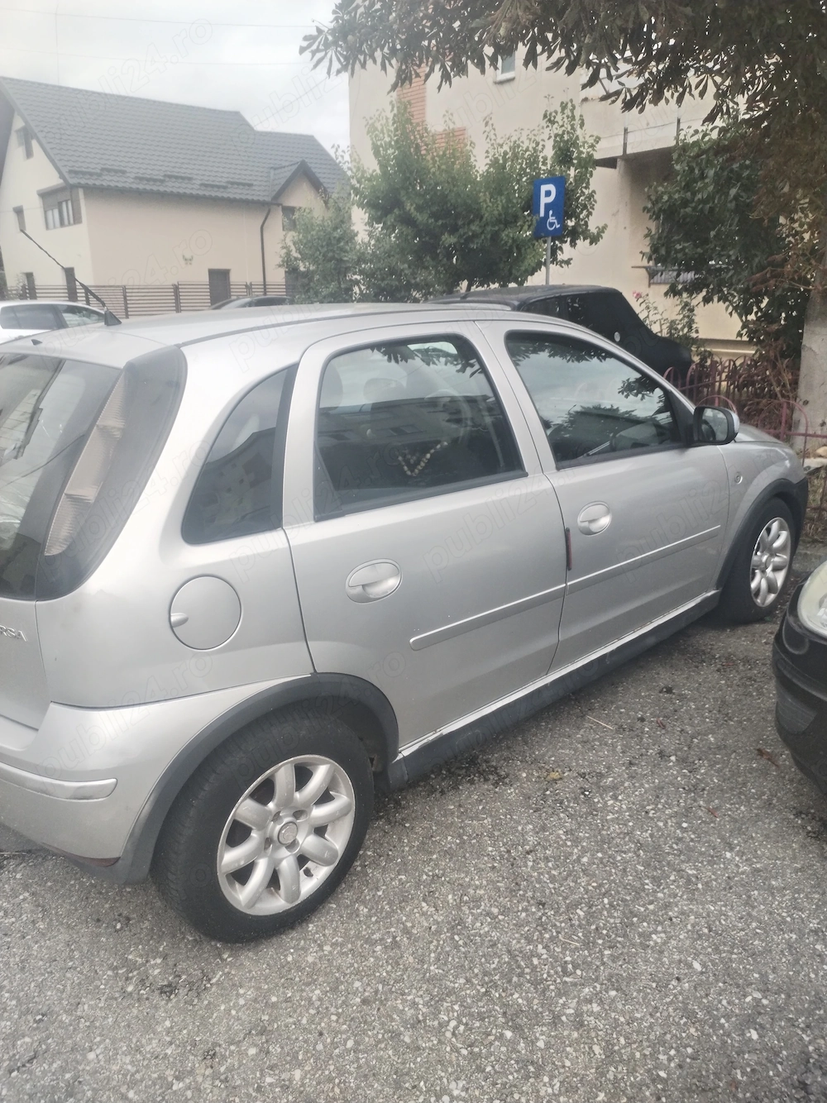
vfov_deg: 61.7
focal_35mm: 29
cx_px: 414
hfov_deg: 48.2
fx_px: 924
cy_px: 552
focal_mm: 4.75
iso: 100
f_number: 1.8
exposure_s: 1/577
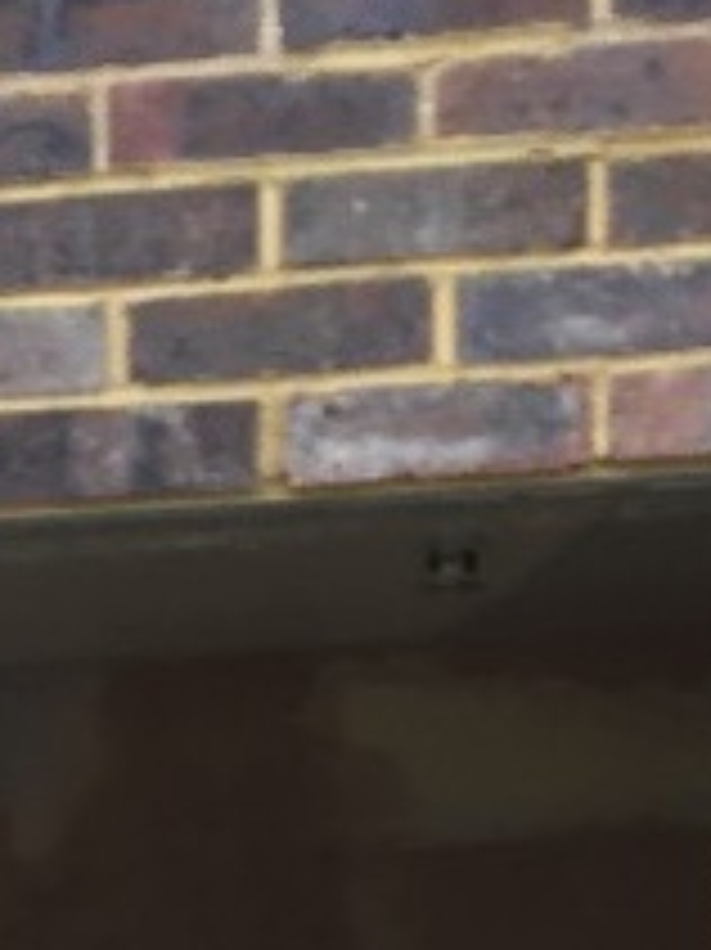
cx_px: -909
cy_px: 1738
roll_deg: +2.5
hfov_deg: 8.3
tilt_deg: -5.5
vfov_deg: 11.1
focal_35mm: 165
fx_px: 4523
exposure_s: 1/119
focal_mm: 4.15
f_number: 2.2
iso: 25
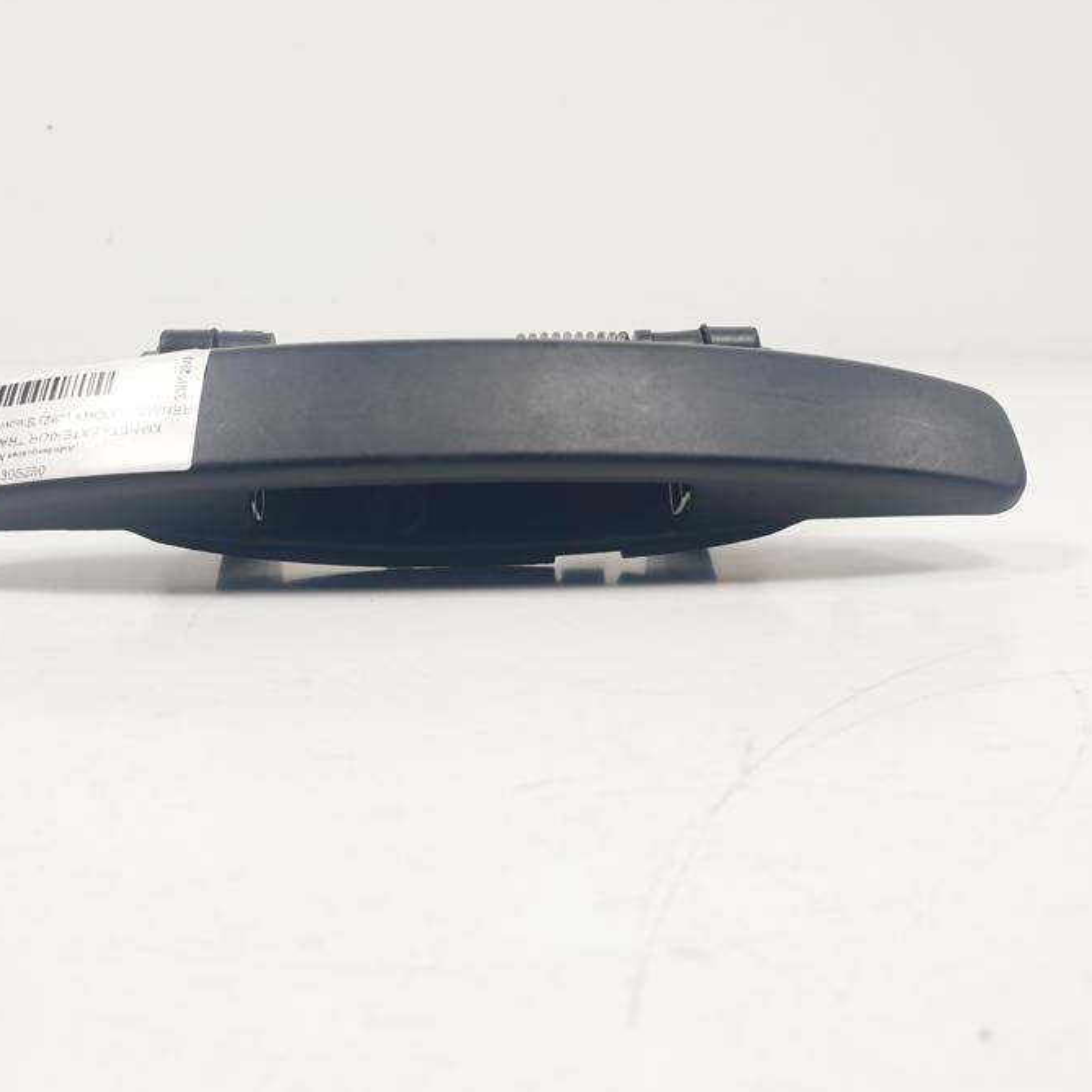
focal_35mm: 33
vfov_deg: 49.7
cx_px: 501
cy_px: 526
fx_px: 1178
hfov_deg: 49.7
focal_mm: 4.3
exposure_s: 1/266
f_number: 2.4
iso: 50
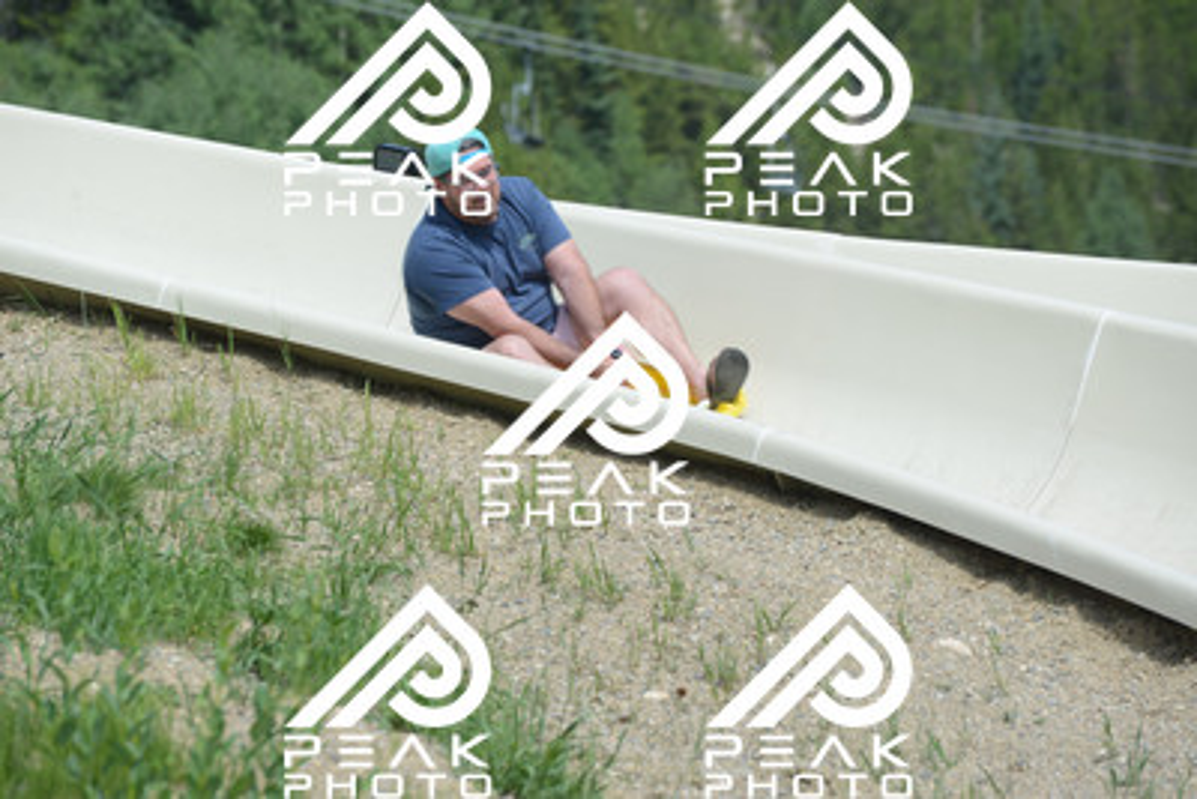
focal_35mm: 195
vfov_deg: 7.0
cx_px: 598
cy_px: 400
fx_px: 6486
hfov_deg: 10.5
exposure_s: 1/640
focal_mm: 195
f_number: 6.3
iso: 320
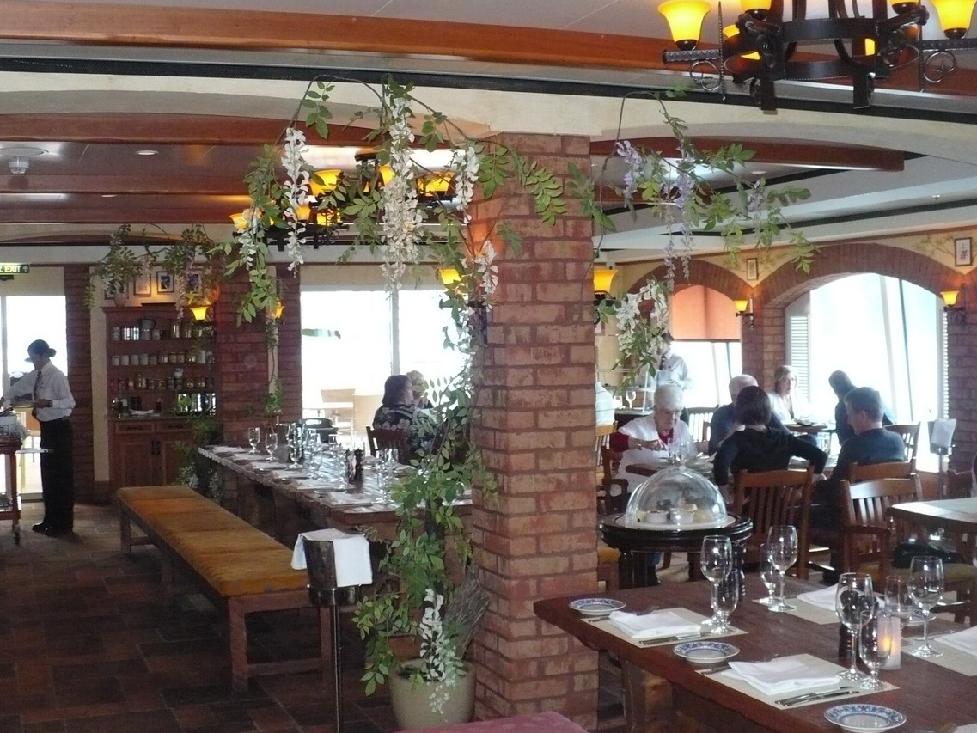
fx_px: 1214
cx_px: 459
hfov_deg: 43.8
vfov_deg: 33.6
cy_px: 341
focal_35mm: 43
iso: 400
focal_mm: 6.1
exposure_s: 1/30
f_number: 2.8
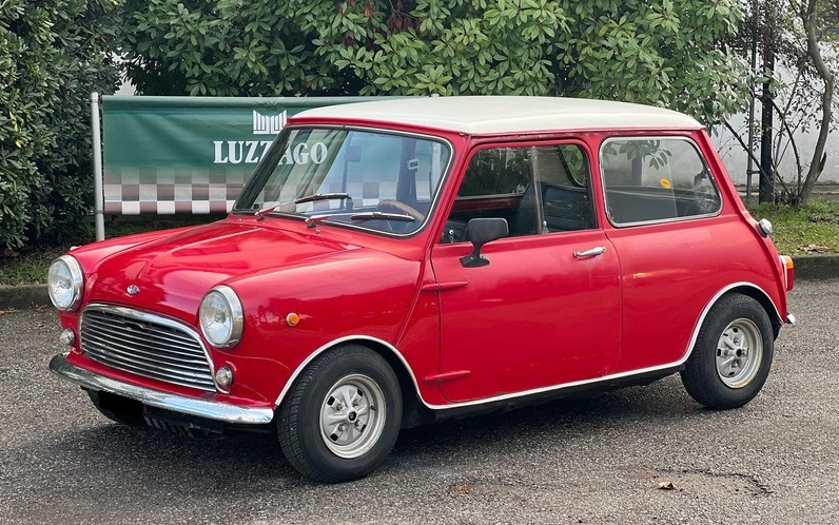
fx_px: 1875
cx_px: 420
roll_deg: -0.1
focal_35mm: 82
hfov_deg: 25.2
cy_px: 266
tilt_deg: -6.7
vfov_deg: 15.9
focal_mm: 9
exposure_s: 1/121
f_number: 2.8
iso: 40
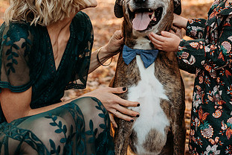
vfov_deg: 14.6
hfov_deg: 21.4
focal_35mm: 93
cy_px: 28
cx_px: 210
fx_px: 599
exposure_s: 1/160
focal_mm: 50
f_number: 2.8
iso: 800
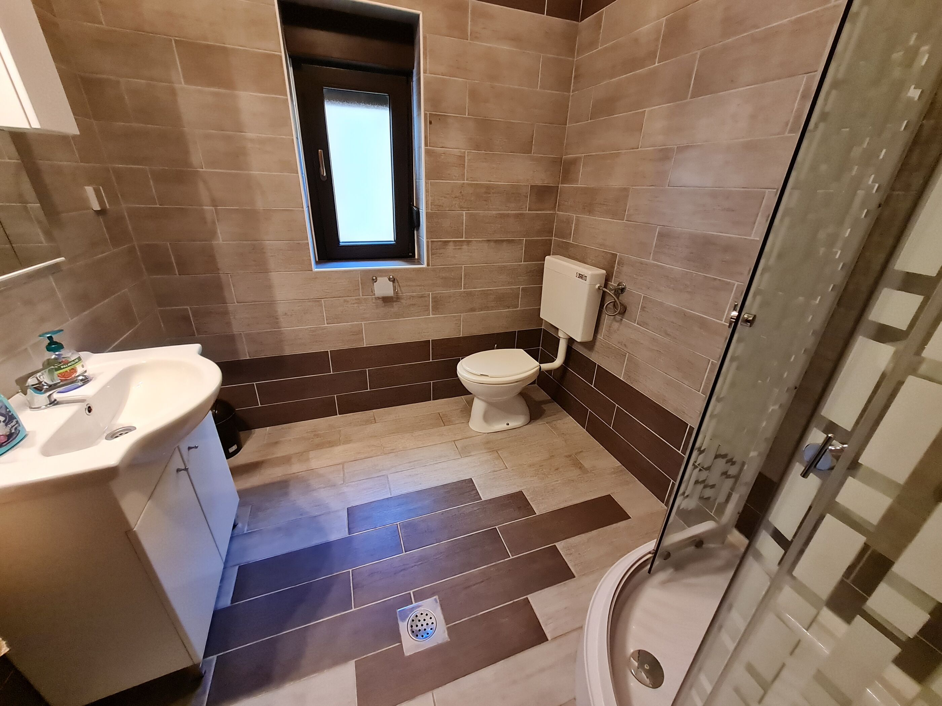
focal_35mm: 13
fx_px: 354
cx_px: 471
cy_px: 353
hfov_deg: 106.2
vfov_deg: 89.9
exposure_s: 1/33
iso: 400
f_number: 2.2
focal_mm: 1.74
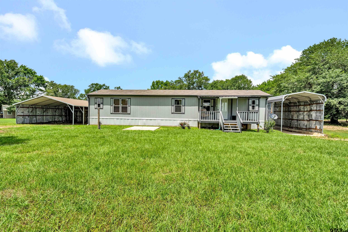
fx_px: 145
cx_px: 174
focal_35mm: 15
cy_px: 116
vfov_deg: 77.3
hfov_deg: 100.4
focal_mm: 15
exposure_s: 1/8000
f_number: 8
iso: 800
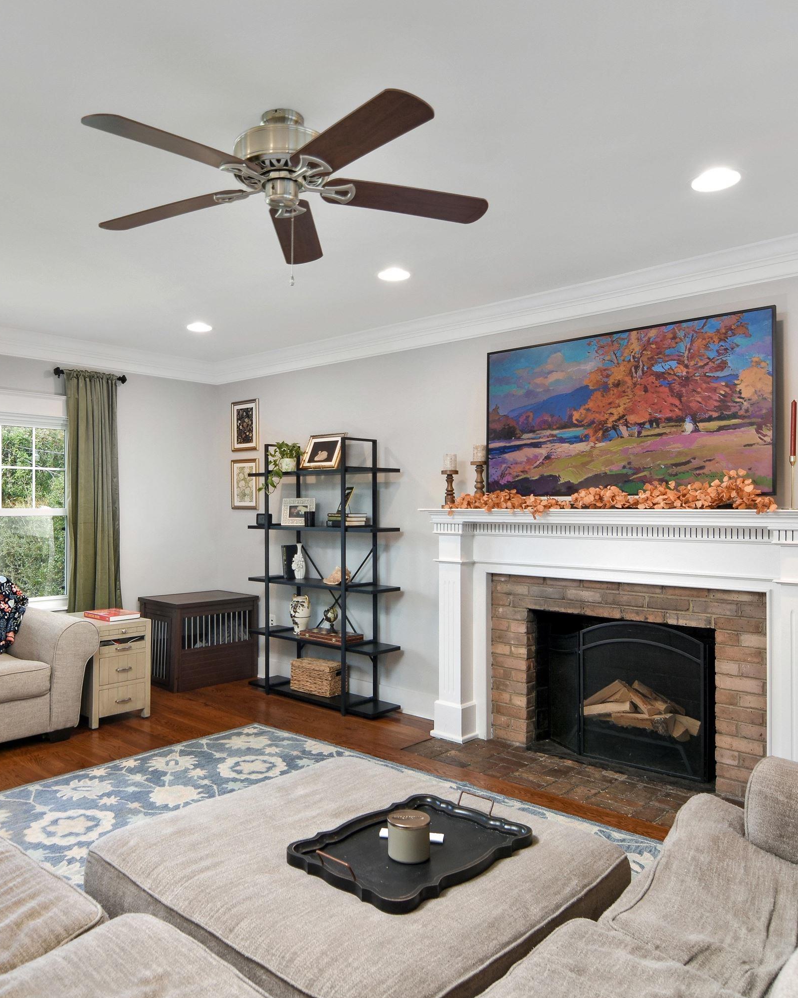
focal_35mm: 24
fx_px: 700
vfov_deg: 70.9
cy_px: 491
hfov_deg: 58.7
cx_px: 304
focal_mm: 11
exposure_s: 1/20
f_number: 2.8
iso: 160
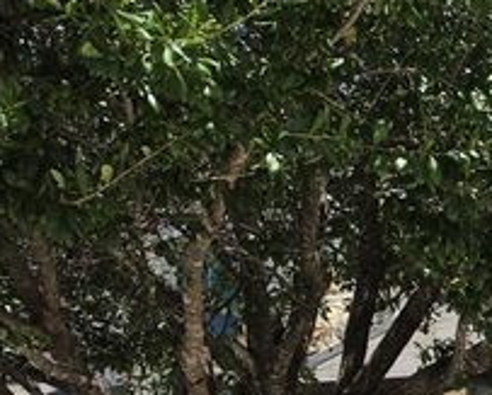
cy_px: 645
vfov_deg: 12.8
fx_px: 1648
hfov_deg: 13.5
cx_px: 1103
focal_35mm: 113
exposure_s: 1/7939
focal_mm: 6.5
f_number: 1.4
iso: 64
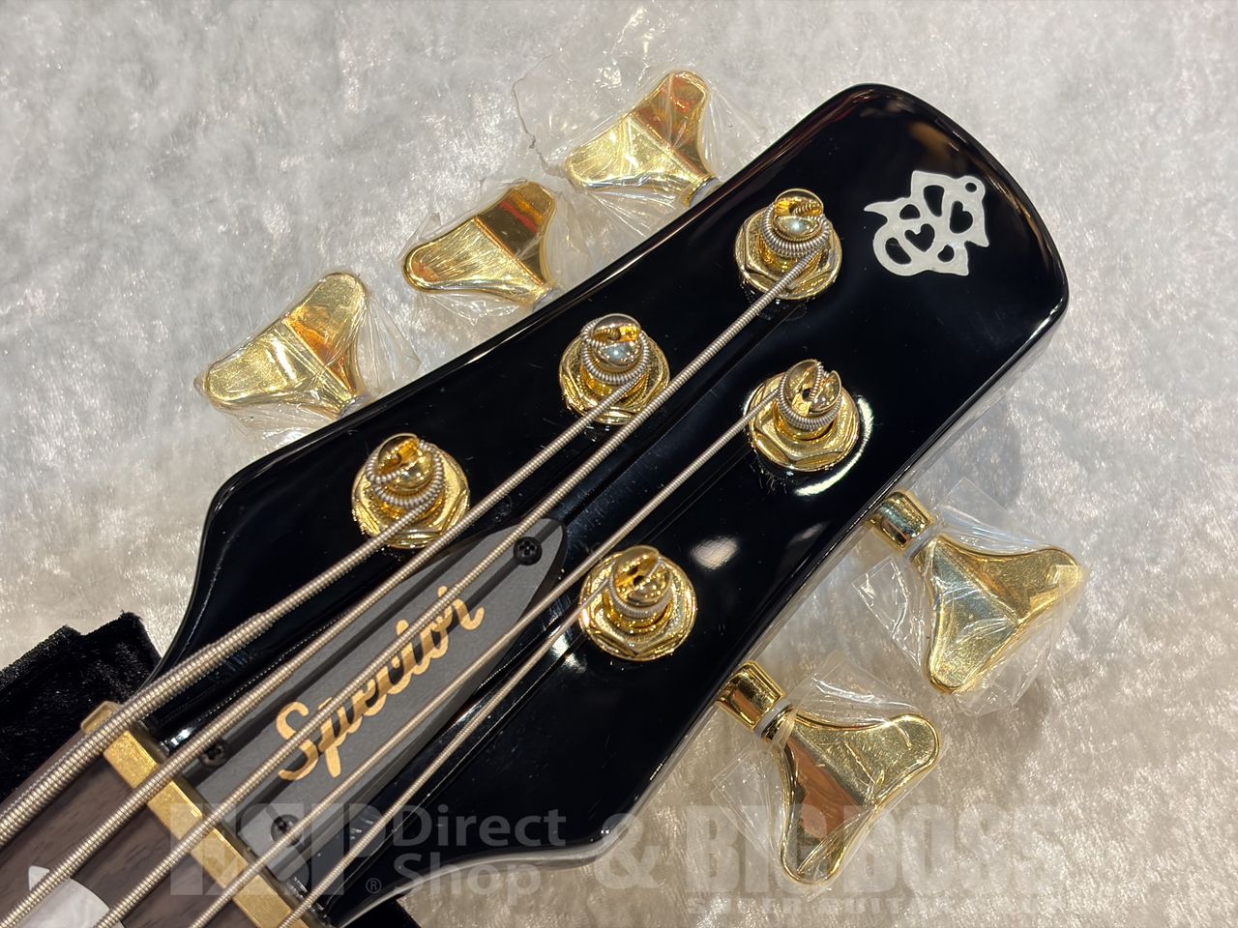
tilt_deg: -74.3
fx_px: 1860
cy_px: 464
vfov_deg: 28.0
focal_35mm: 52
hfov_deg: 36.8
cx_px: 619
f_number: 1.6
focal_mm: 5.96
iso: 100
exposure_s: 1/40
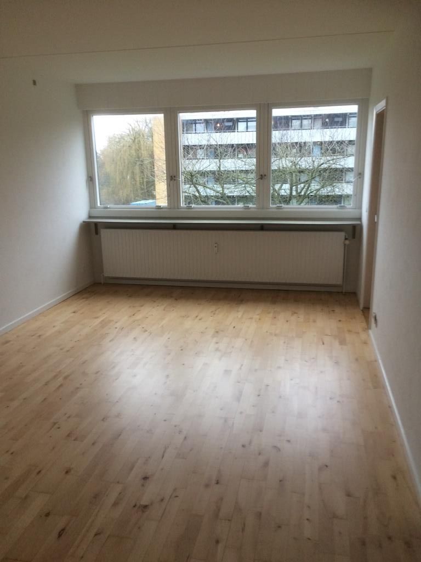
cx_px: 210
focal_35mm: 29
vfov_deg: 61.7
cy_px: 281
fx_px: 470
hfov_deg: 48.2
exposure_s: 1/33
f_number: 2.2
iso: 100
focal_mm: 4.15
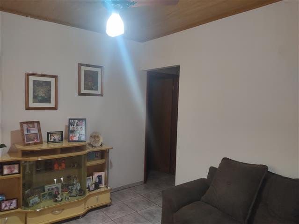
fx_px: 225
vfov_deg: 53.1
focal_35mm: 26
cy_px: 112
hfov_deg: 67.3
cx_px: 150
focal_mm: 4.74
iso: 252
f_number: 1.79
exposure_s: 1/30
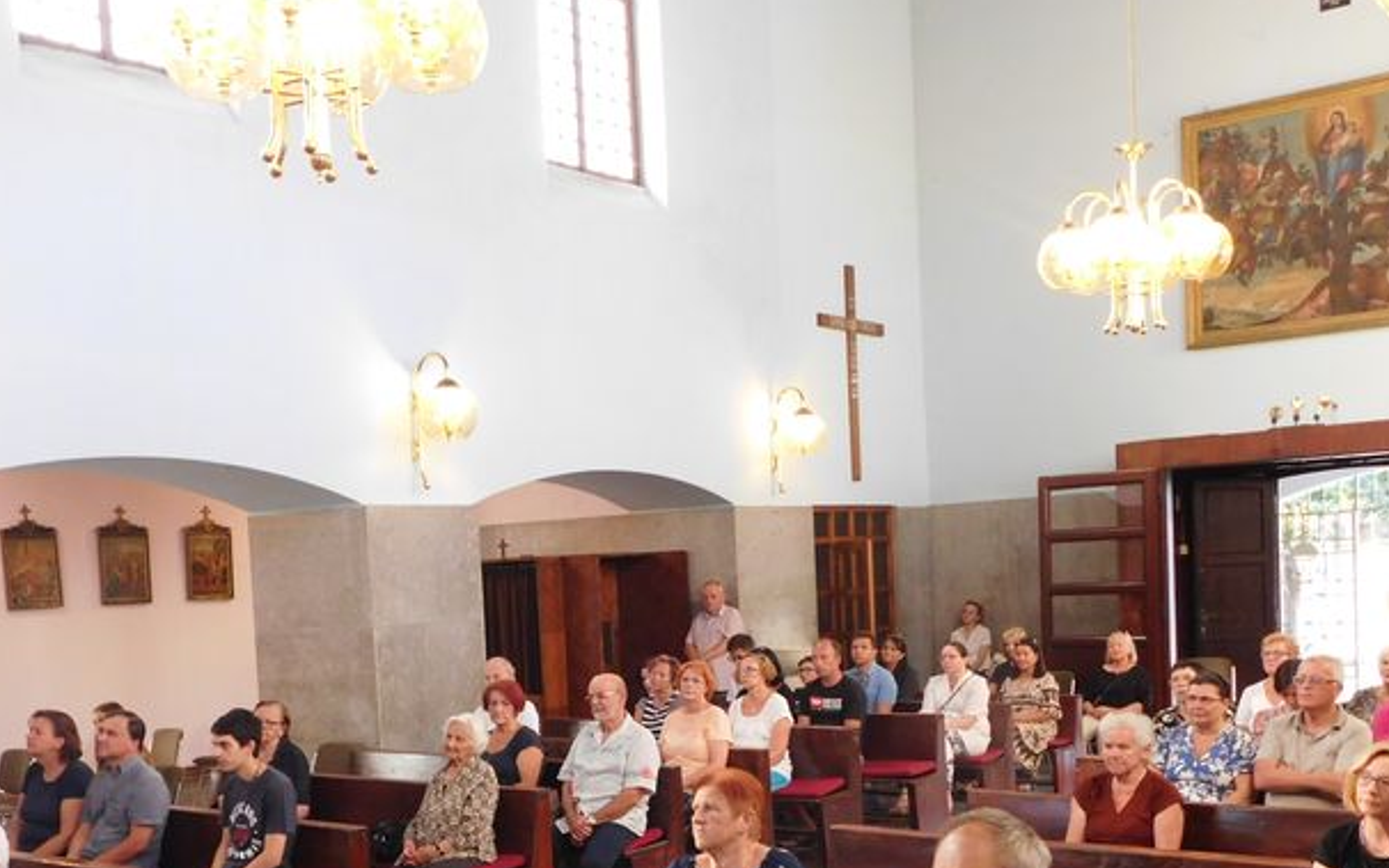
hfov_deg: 47.1
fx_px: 1590
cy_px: 673
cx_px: 633
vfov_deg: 30.0
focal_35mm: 42
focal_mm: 5.3
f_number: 3.2
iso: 400
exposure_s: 1/30
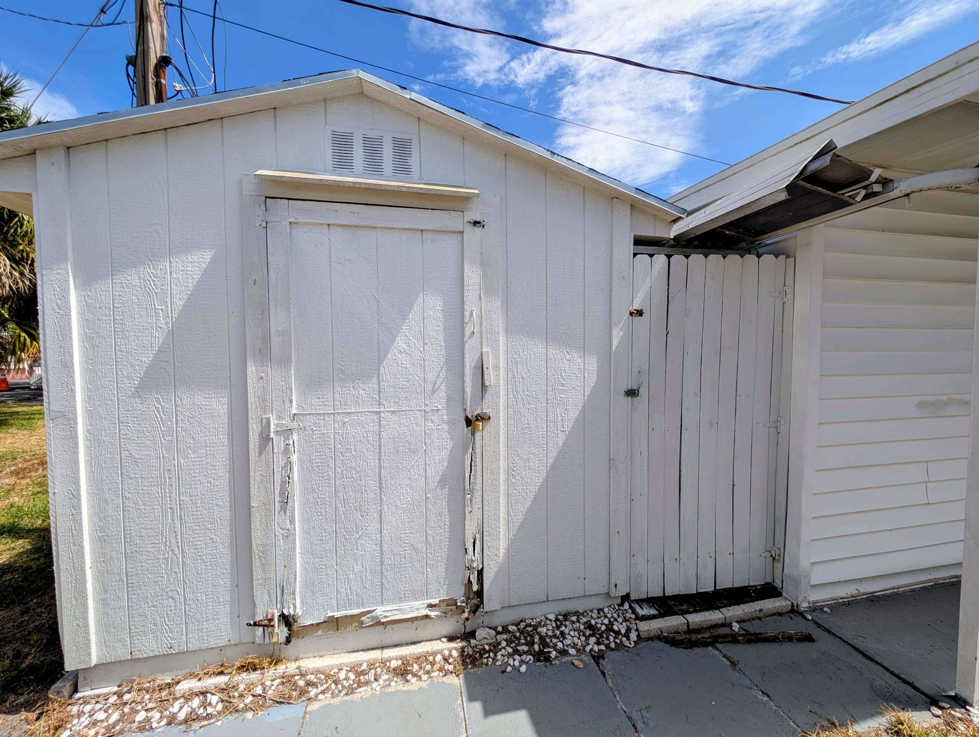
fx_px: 340
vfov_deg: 94.6
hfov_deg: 110.5
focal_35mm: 12
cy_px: 368
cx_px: 490
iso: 37
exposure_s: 1/2119
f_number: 1.95
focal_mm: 2.23
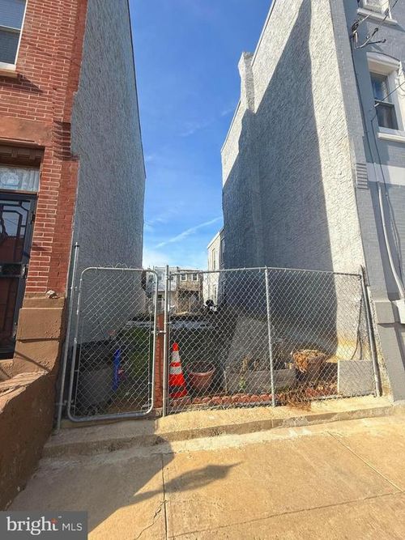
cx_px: 202
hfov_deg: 85.7
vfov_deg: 102.1
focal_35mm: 14
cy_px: 270
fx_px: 218
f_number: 2.2
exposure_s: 1/1001
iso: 50
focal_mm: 2.22
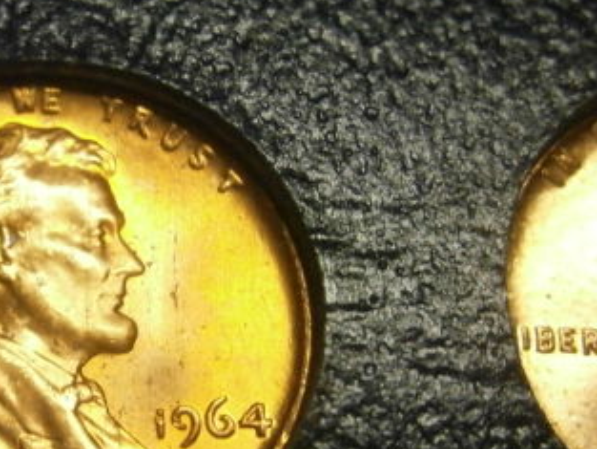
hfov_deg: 21.2
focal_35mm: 90
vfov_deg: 16.4
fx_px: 1553
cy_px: 310
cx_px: 42
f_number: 3.4
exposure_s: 1/125
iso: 800
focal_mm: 8.3
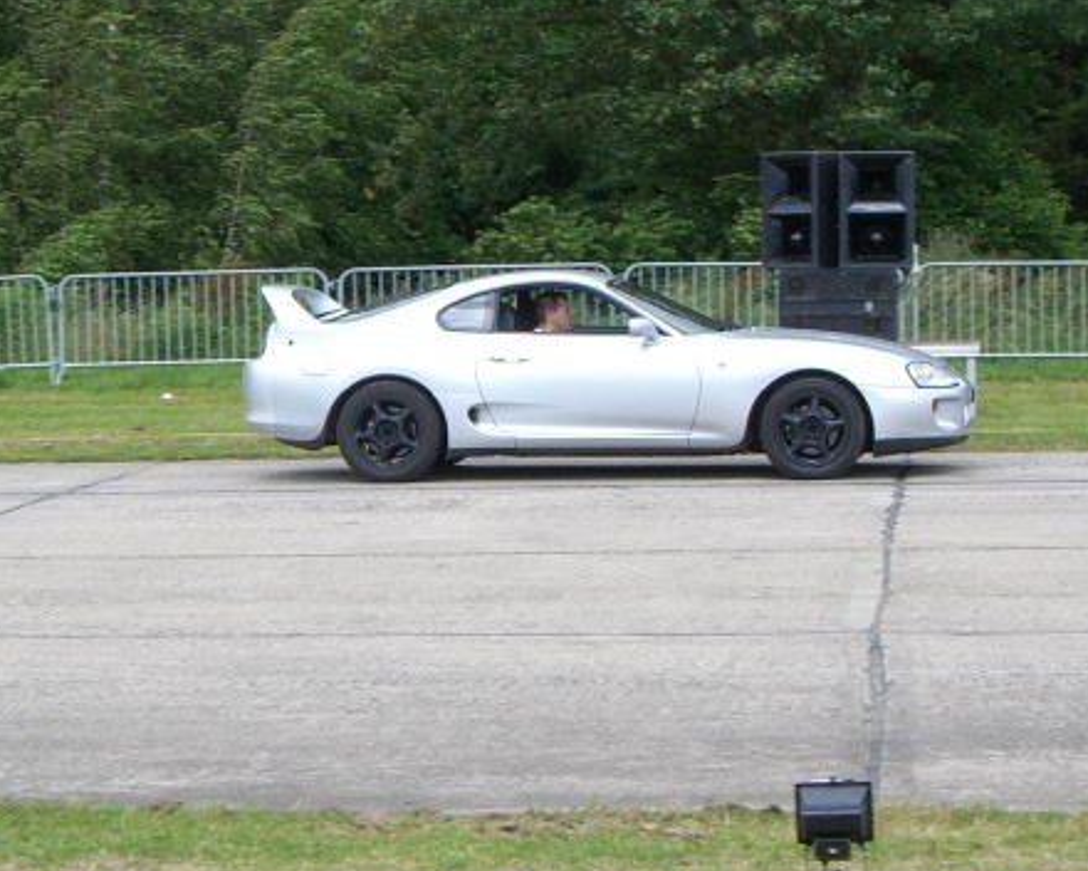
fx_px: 3767
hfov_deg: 16.4
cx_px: 495
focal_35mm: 117
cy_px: 376
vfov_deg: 13.2
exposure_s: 1/200
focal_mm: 10.7
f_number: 5.8
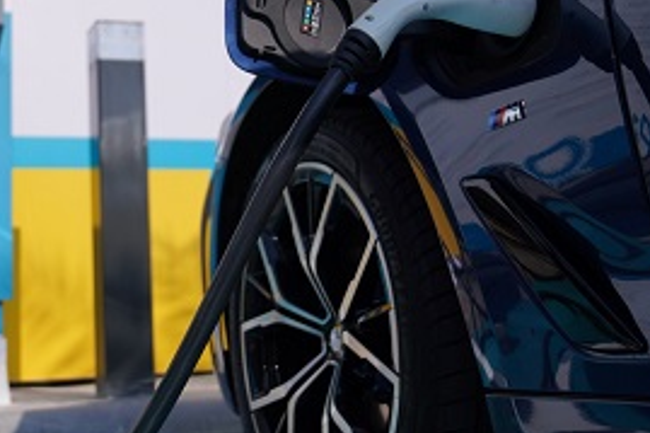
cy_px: 148
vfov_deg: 23.7
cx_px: 186
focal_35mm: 57
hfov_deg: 34.5
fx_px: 1028
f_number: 2.8
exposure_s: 1/3200
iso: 100
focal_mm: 24
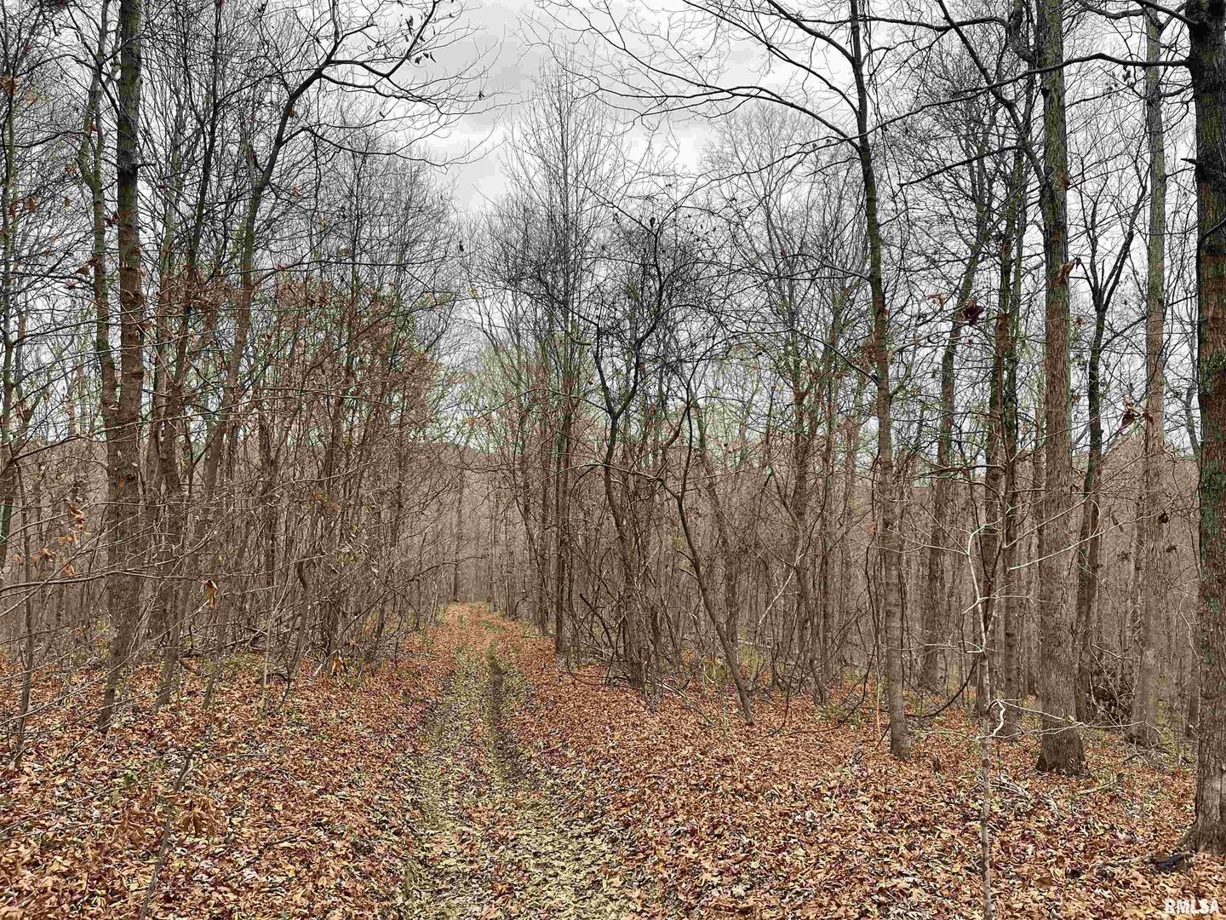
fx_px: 921
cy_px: 460
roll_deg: -1.7
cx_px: 613
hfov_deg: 67.3
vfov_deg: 53.1
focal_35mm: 26
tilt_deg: +0.3
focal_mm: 5.1
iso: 32
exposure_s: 1/269
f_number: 1.6
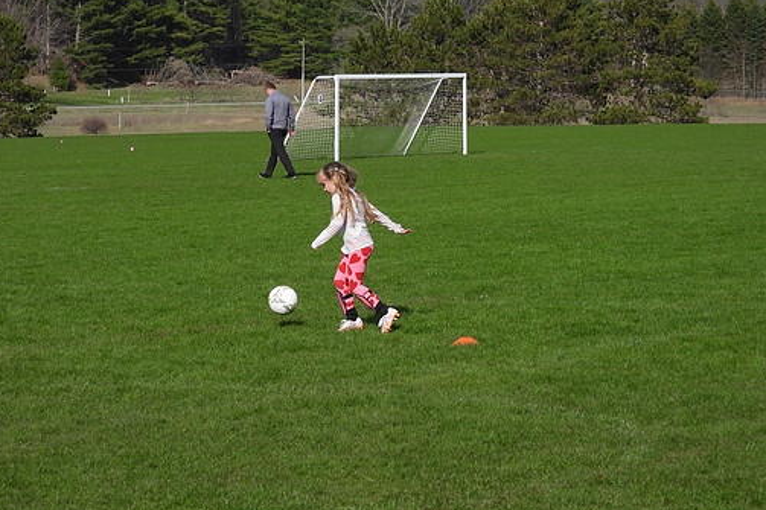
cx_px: 358
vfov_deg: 9.9
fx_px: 2935
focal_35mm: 138
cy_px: 263
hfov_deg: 14.9
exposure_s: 1/1600
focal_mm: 20.5
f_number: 4
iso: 100
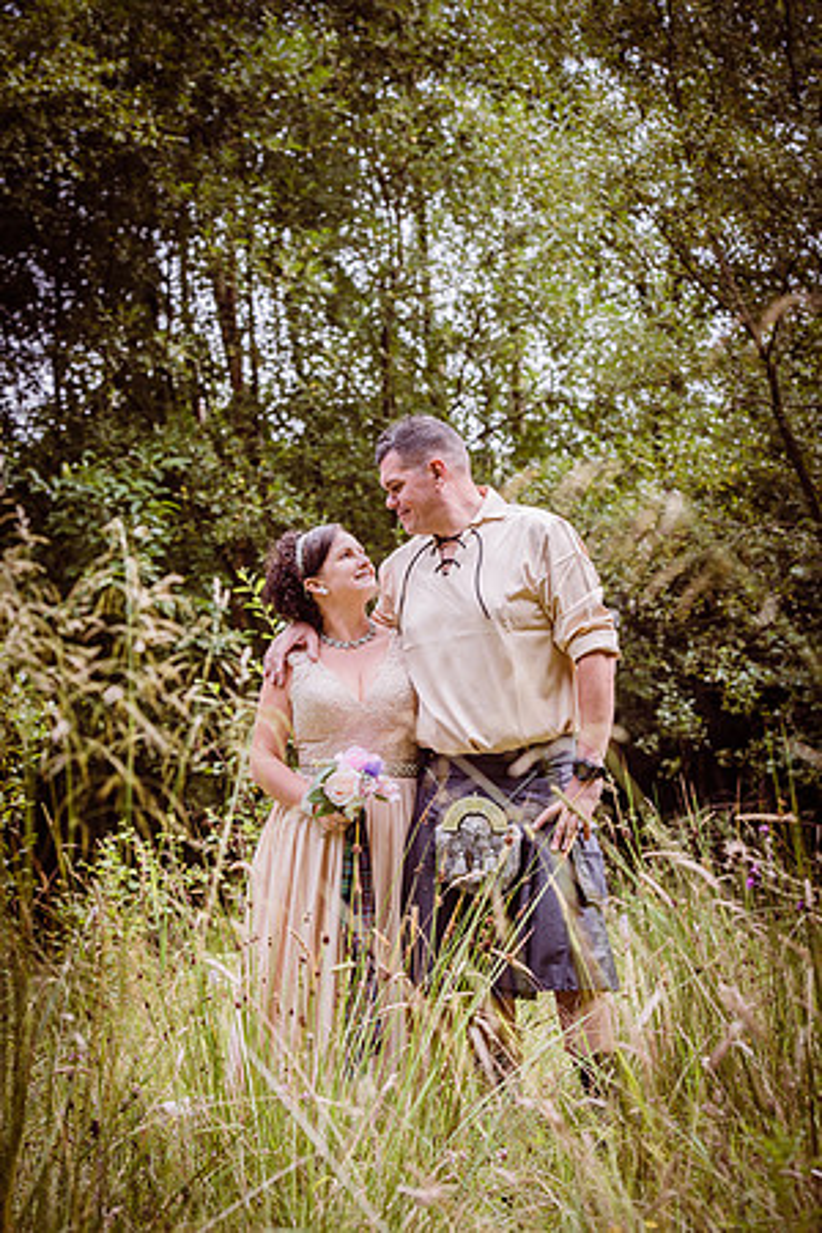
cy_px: 616
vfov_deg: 21.5
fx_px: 3253
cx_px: 411
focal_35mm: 95
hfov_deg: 14.4
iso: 400
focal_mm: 95
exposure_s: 1/400
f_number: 5.6
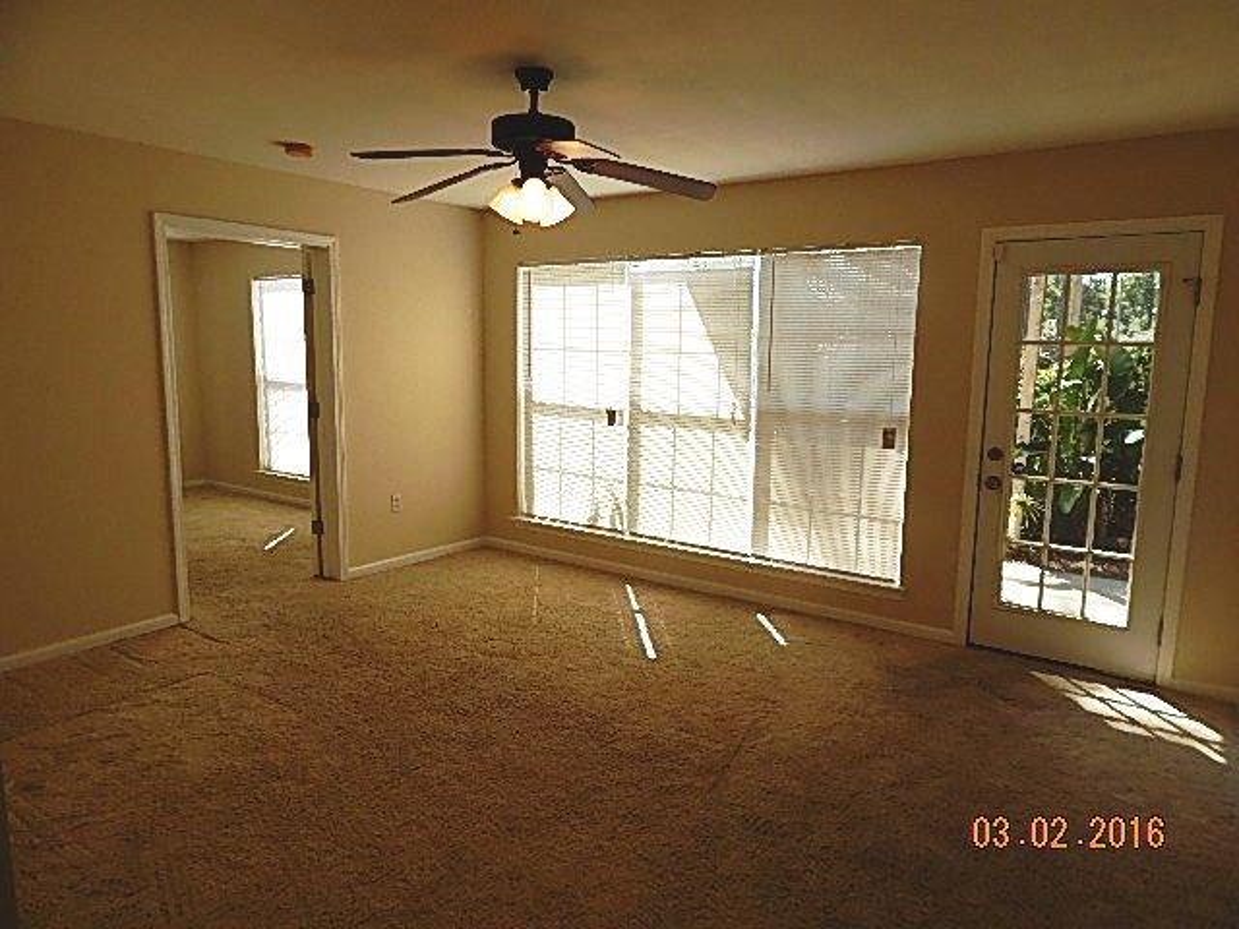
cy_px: 464
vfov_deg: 58.9
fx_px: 823
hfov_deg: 73.9
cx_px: 620
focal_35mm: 23
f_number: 3
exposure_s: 1/400
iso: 125
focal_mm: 4
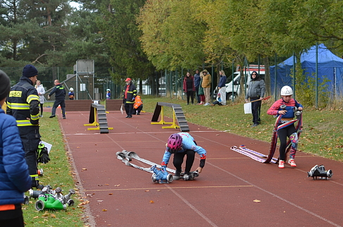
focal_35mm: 86
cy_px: 146
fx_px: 816
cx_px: 175
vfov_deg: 15.8
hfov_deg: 23.7
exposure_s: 1/400
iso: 100
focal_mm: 35
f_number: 2.8
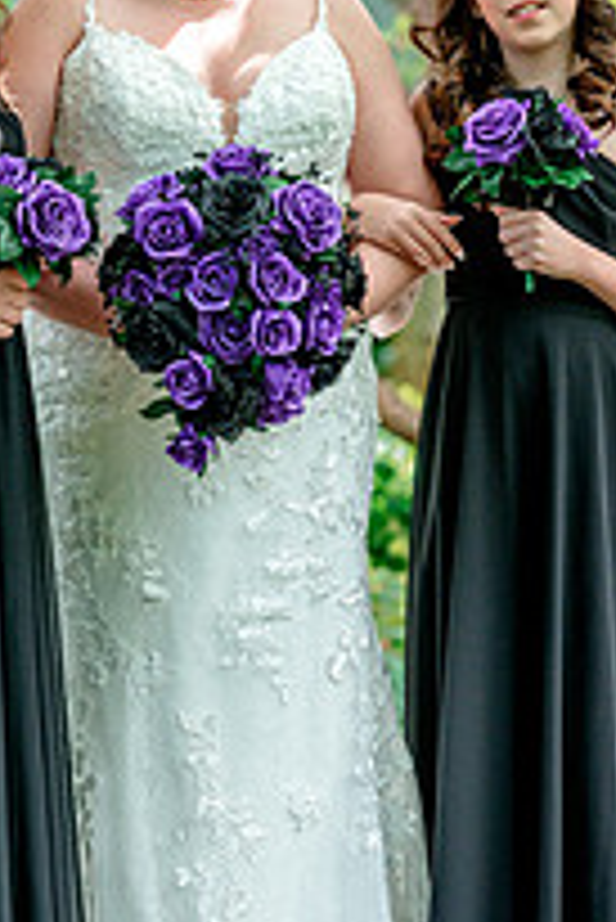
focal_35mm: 204
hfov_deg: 6.7
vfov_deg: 10.1
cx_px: 225
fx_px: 5227
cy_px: 315
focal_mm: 93
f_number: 2.5
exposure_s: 1/400
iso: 500
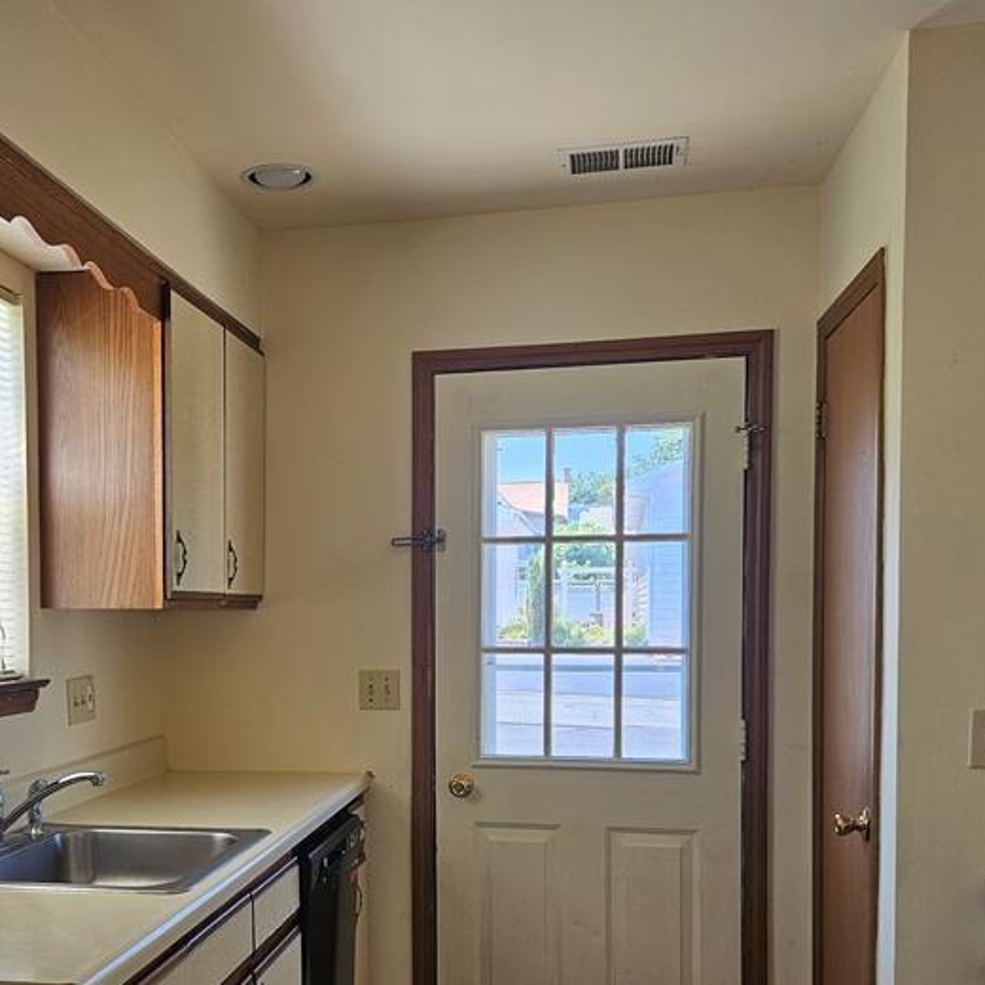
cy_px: 667
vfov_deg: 41.3
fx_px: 1288
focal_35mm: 40
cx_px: 269
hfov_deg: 40.9
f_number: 1.8
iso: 50
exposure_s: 1/120
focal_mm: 5.4
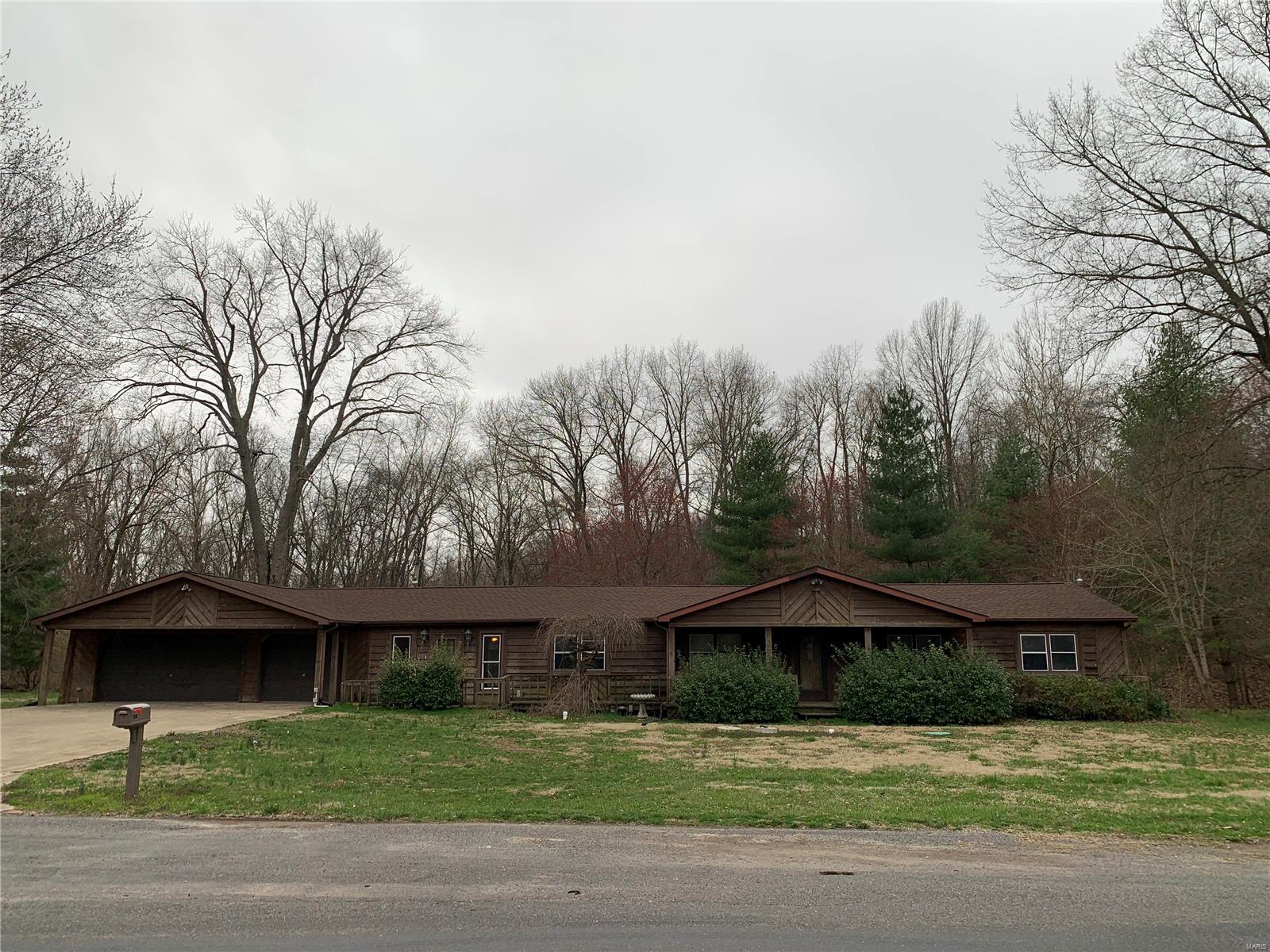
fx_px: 954
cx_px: 635
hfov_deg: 67.3
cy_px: 476
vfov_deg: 53.1
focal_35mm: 26
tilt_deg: +10.9
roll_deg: -0.6
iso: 25
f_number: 1.8
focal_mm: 4.25
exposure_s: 1/204
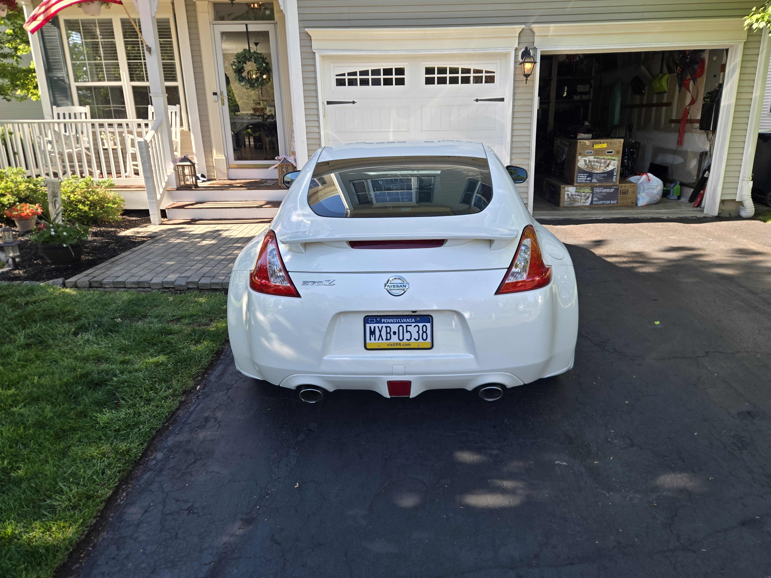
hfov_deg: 71.6
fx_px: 535
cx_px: 391
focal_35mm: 24
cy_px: 285
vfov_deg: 56.8
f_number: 1.8
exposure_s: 1/694
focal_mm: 5.4
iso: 80
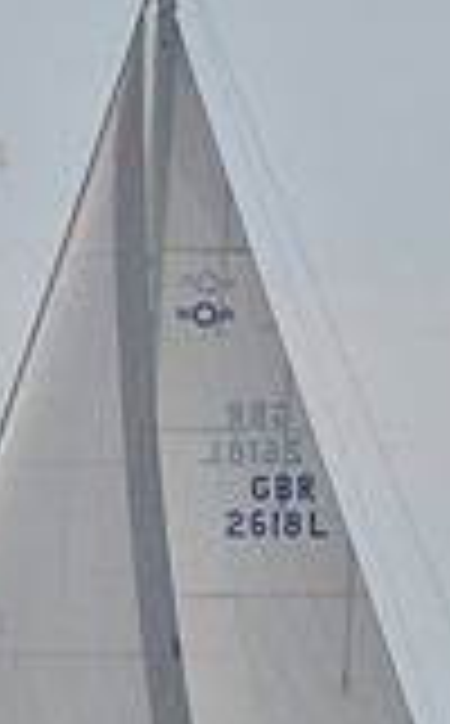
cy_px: 391
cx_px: 241
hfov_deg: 1.0
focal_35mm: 1325
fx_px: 26117
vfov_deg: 1.6
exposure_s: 1/1600
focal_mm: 360
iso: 280
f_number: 7.1
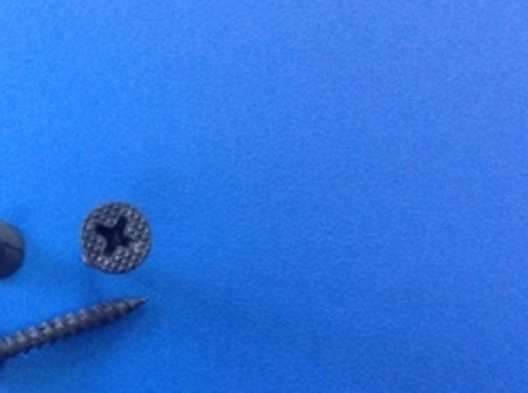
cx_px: 63
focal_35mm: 59
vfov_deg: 24.6
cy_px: 262
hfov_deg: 31.4
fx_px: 898
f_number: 2.4
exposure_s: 1/25
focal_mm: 3.3
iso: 250
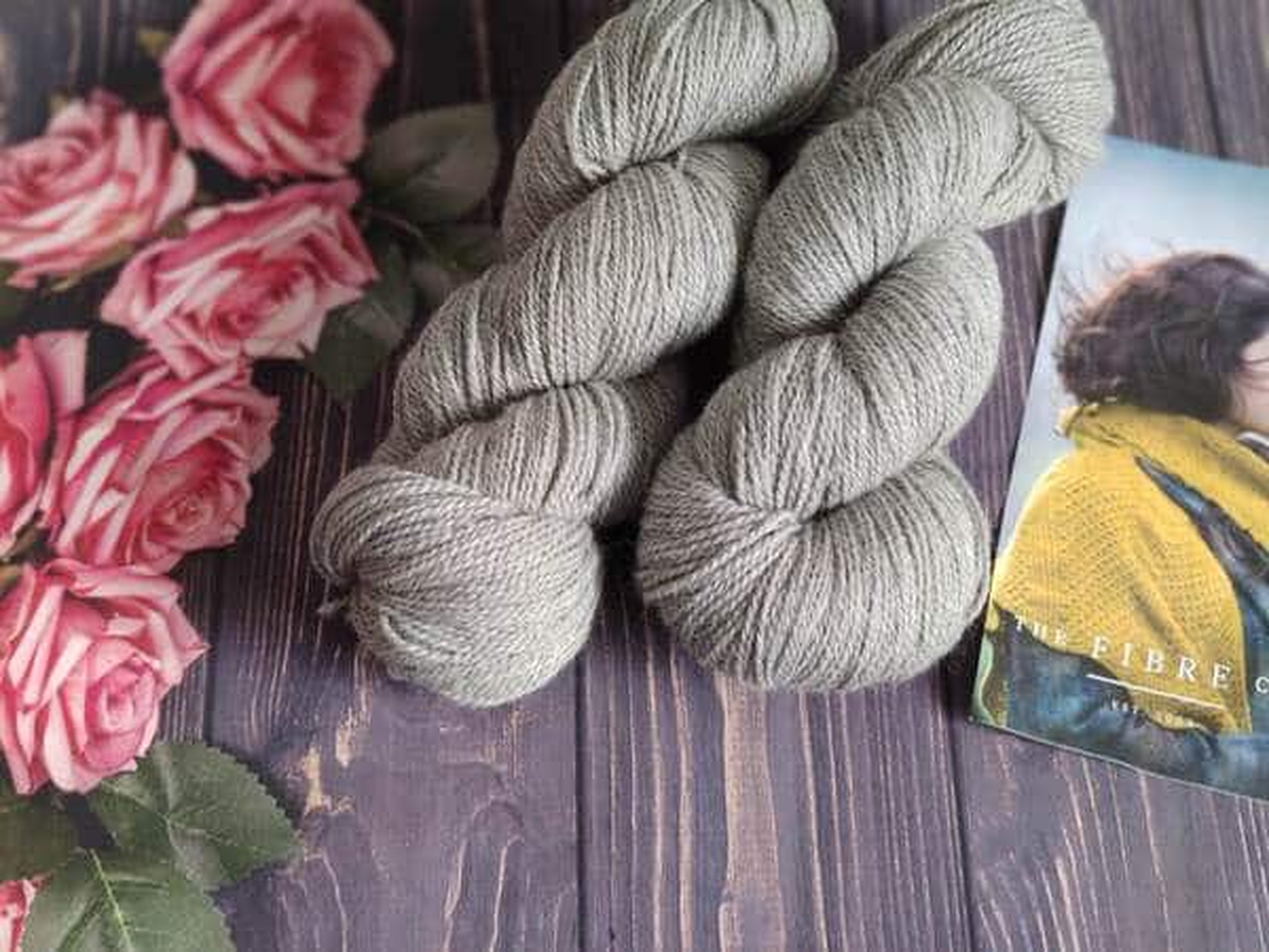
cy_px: 476
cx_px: 634
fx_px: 1503
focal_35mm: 41
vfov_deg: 35.1
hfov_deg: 45.8
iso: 585
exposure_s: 1/50
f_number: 2
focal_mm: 8.16
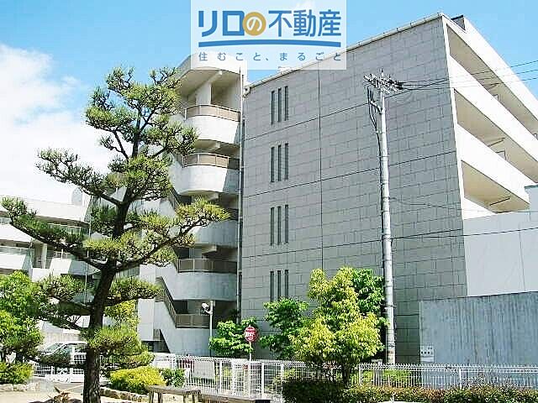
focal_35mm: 35
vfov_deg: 40.7
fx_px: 544
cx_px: 269
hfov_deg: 52.6
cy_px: 202
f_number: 4.8
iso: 50
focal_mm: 5.4
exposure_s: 1/413
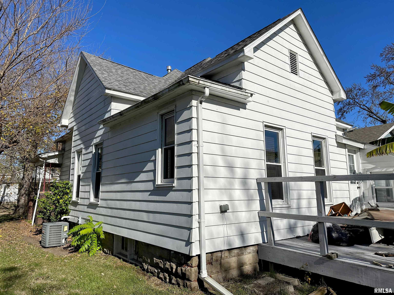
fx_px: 273
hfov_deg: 71.6
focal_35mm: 24
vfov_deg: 56.8
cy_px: 148
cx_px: 197
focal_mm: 6.86
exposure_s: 1/13699
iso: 80
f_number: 1.78
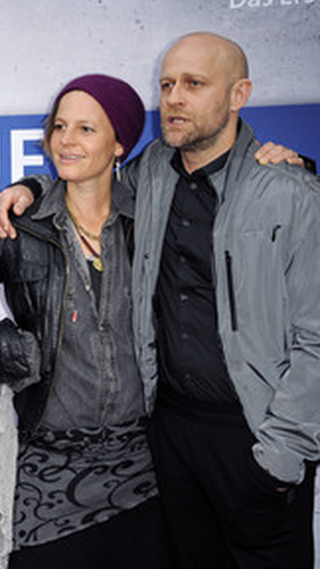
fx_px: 1086
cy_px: 275
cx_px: -38
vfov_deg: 29.3
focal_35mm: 72
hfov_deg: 16.2
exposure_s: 1/200
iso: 500
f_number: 5.6
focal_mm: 44
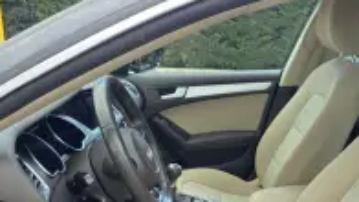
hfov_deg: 44.5
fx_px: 438
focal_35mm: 46
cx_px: 198
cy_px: 230
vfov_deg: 24.0
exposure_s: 1/180
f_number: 1.7
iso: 50
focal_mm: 6.25
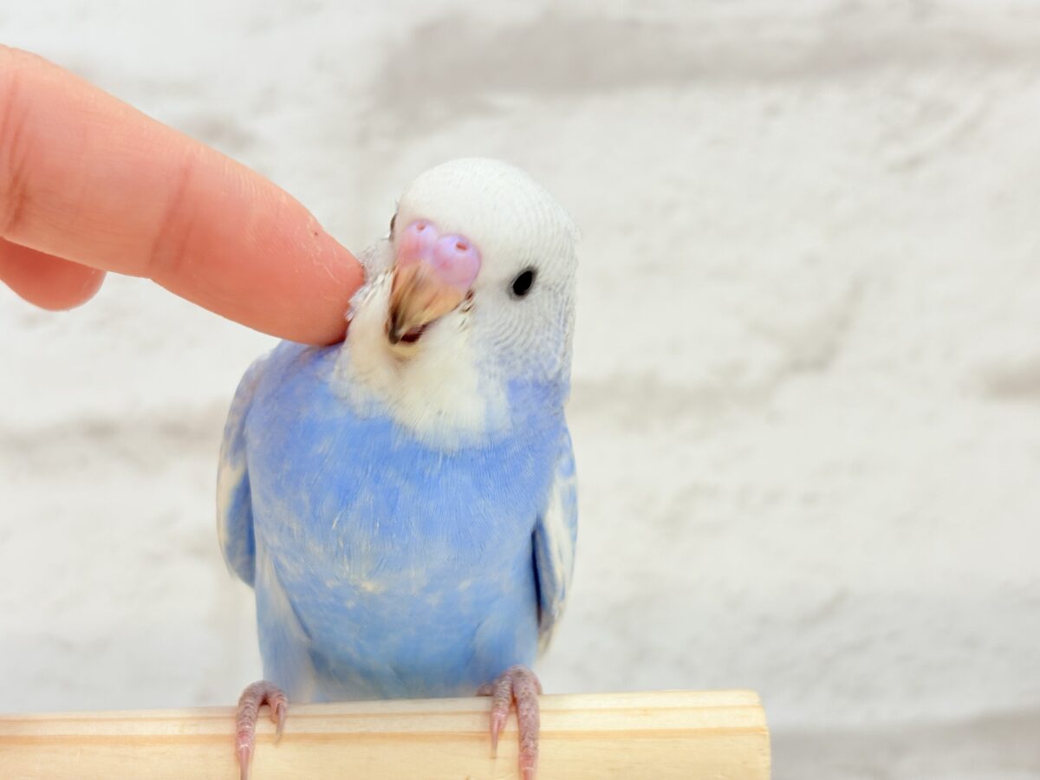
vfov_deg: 28.0
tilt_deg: -1.6
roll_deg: +3.8
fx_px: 1562
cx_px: 520
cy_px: 390
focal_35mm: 52
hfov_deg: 36.8
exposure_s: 1/50
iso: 40
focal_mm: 5.96
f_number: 1.6
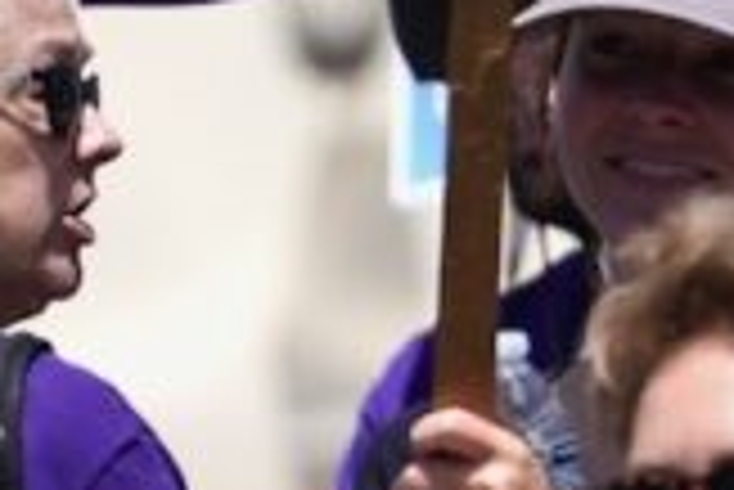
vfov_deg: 1.1
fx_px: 25671
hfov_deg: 1.6
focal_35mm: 1258
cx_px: 1504
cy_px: -497
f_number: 4
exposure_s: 1/1600
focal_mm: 200
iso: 100
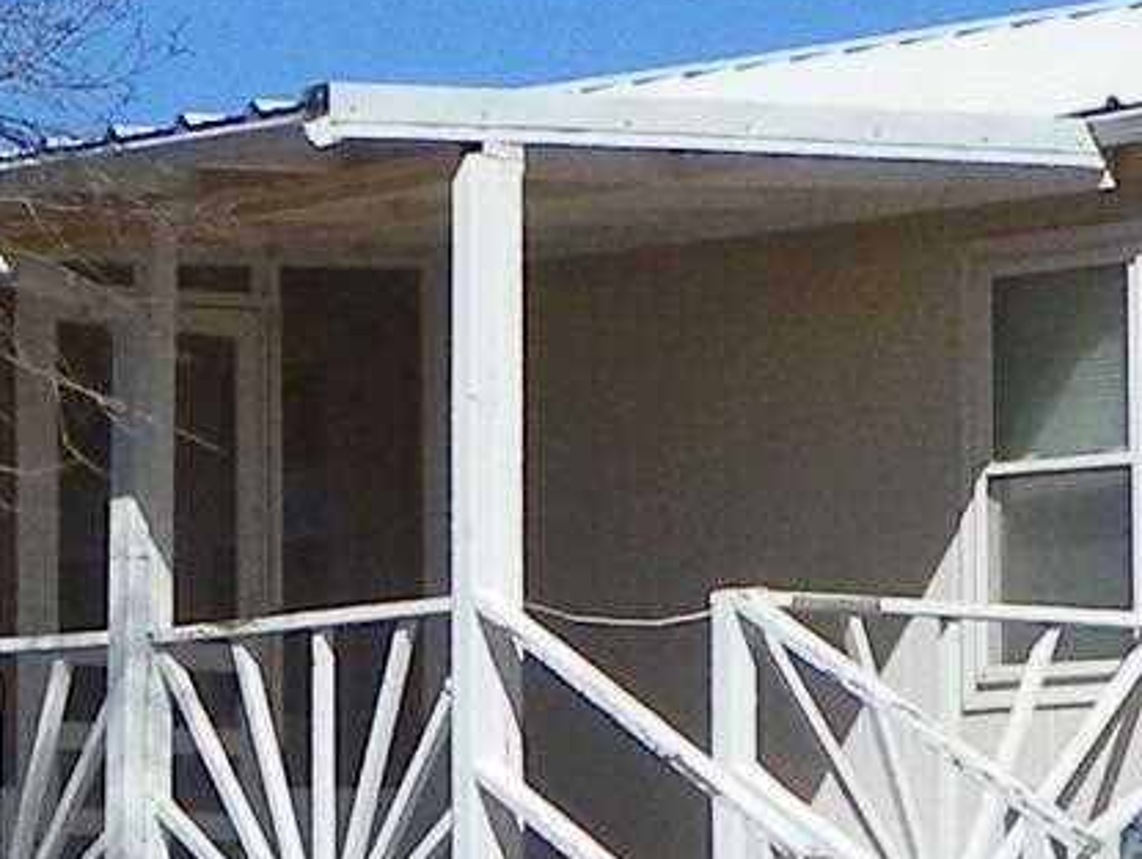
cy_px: 688
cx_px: 261
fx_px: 7429
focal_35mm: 225
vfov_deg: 6.6
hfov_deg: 8.8
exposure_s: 1/500
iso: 64
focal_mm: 5.9
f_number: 5.6
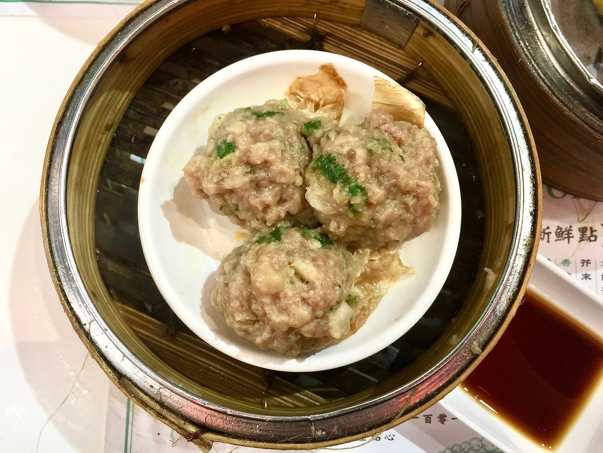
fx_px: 505
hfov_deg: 61.7
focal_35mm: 29
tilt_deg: -83.6
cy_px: 226
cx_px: 302
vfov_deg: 48.2
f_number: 2.2
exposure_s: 1/17
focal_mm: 4.15
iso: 50
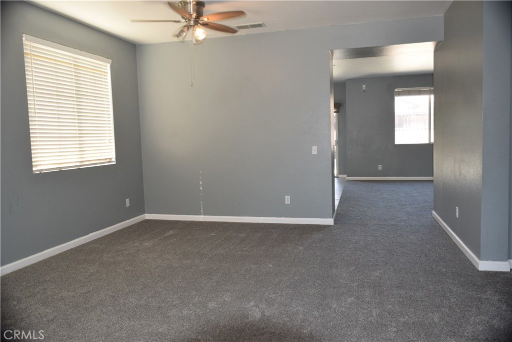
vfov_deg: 47.9
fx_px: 384
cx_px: 256
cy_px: 171
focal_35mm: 27
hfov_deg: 67.4
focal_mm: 18
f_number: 5.6
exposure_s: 1/125
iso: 800
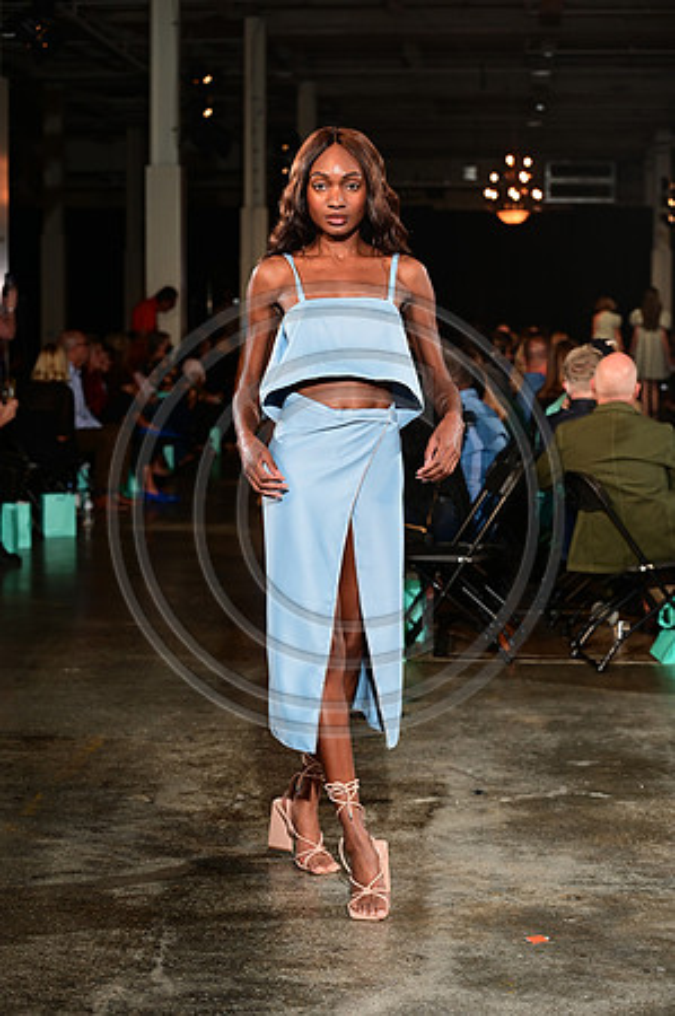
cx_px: 338
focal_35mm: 70
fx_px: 1973
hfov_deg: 19.4
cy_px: 508
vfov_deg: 28.9
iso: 1000
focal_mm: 70
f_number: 4.5
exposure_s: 1/160
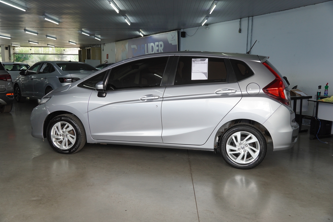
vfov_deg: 38.4
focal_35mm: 34
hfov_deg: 55.1
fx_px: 319
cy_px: 111
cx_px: 166
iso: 200
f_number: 4
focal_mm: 23
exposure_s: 1/80
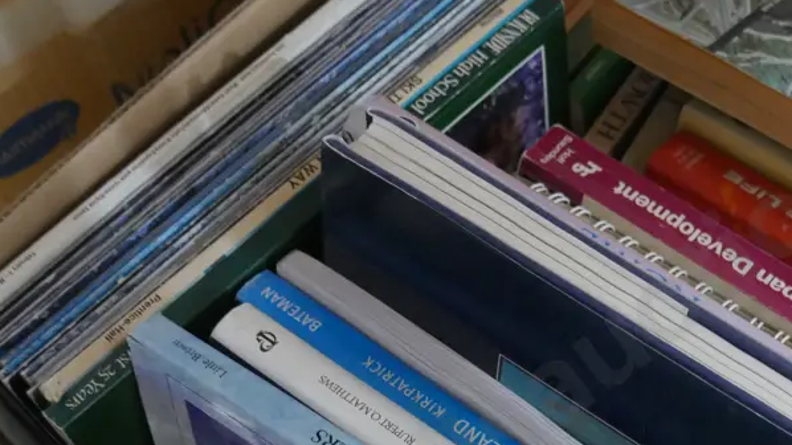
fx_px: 1176
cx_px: 621
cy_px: 344
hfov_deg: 36.1
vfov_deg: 21.2
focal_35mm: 56
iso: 3200
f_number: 3.6
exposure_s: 1/40
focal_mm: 15
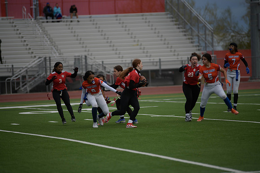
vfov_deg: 7.6
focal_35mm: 180
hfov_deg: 11.4
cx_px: 130
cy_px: 86
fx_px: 1300
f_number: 2.8
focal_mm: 180
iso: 72
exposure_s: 1/200
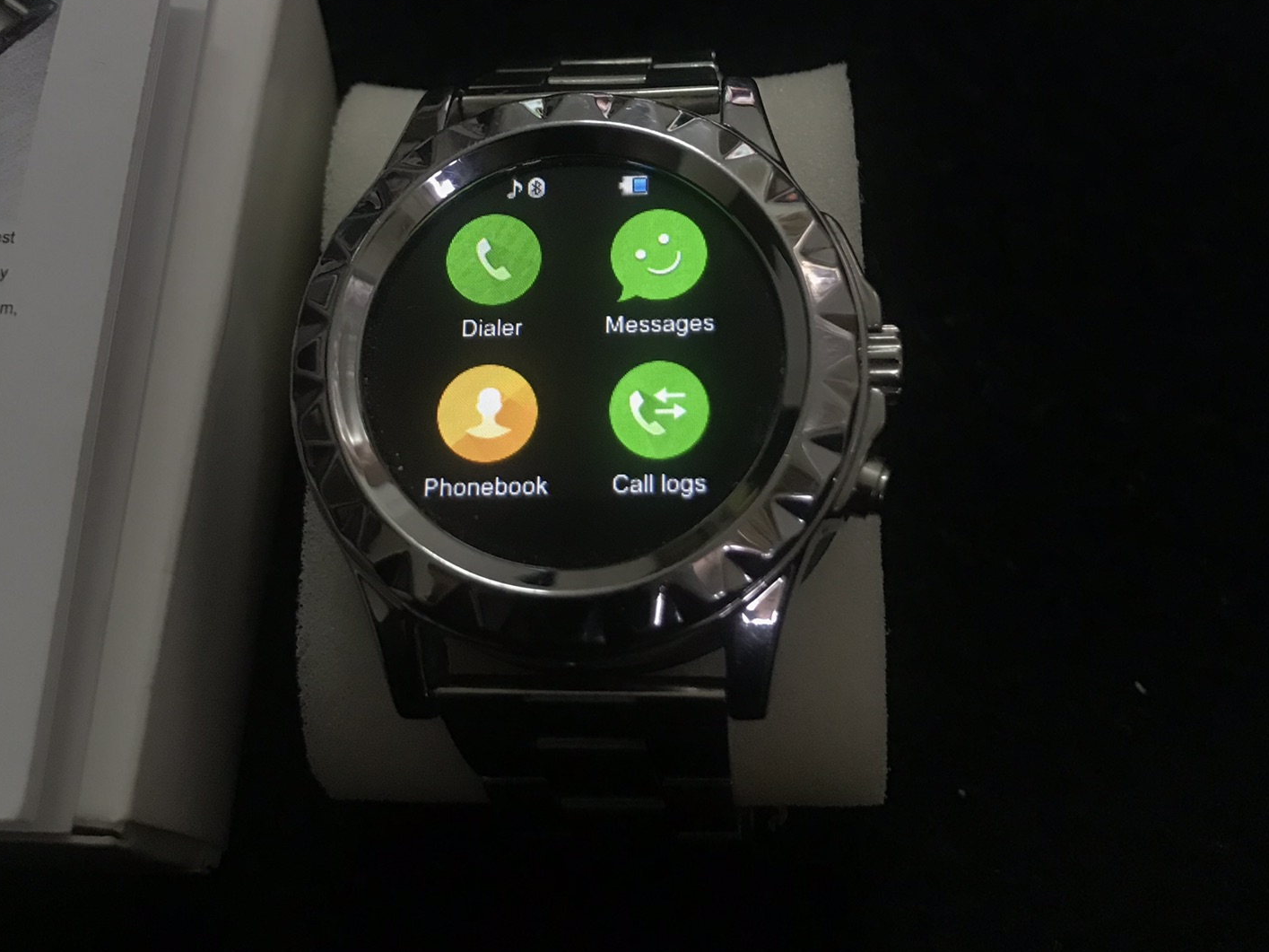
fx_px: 1393
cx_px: 640
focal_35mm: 38
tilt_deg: -66.0
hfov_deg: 49.0
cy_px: 331
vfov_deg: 37.4
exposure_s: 1/17
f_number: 1.8
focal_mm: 3.99
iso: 64
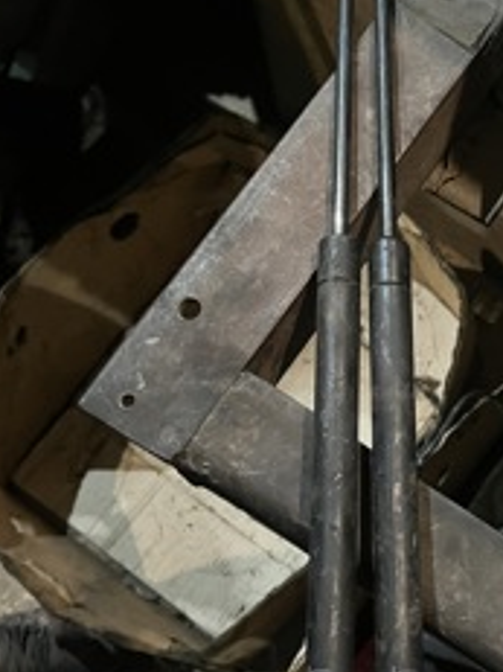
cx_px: 451
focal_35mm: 54
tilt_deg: -75.1
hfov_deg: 26.1
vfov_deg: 35.3
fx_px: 1047
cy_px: 439
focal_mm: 5.1
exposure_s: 1/25
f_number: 1.6
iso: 800
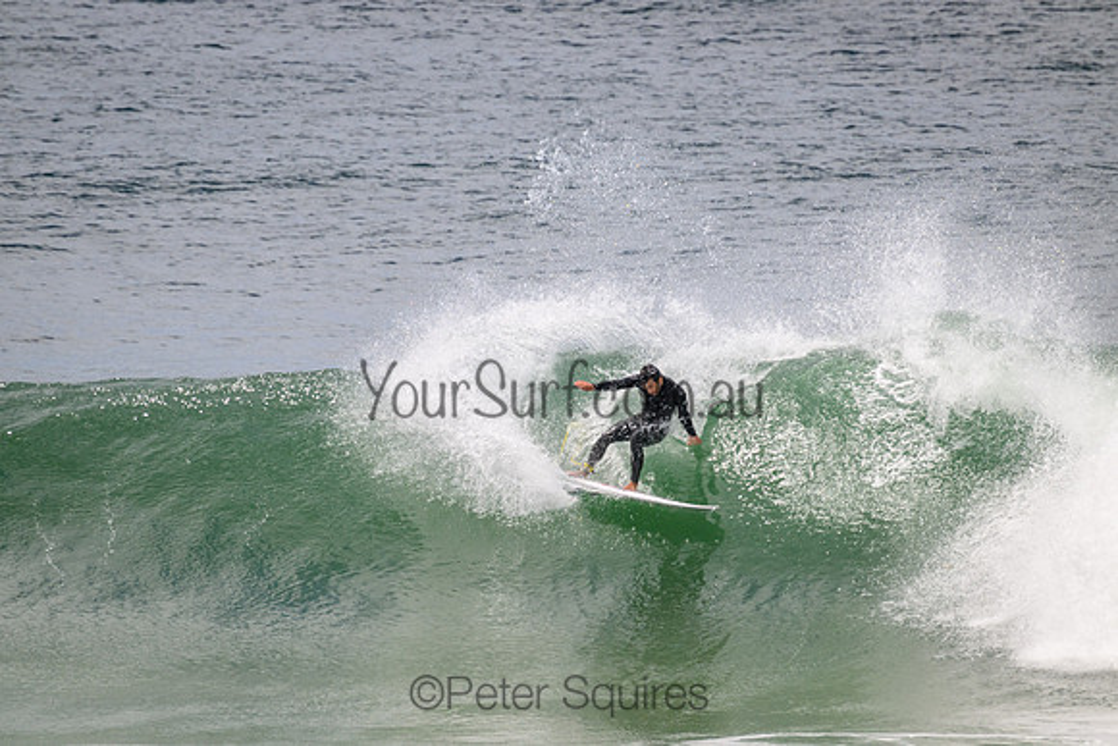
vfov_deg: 1.7
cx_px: 559
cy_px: 373
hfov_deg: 2.6
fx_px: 24849
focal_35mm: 800
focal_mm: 800
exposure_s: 1/2000
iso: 900
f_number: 11
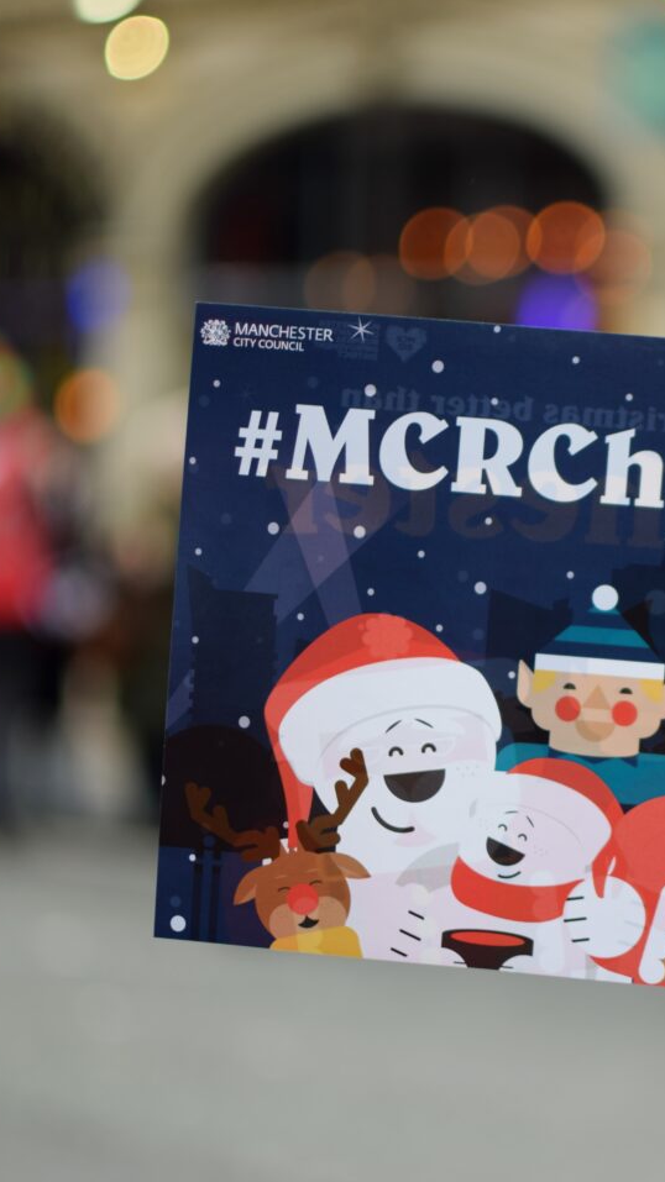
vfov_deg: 25.7
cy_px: 590
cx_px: 654
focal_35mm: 83
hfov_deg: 14.4
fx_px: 2596
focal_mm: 35
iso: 100
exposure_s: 1/200
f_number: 1.8
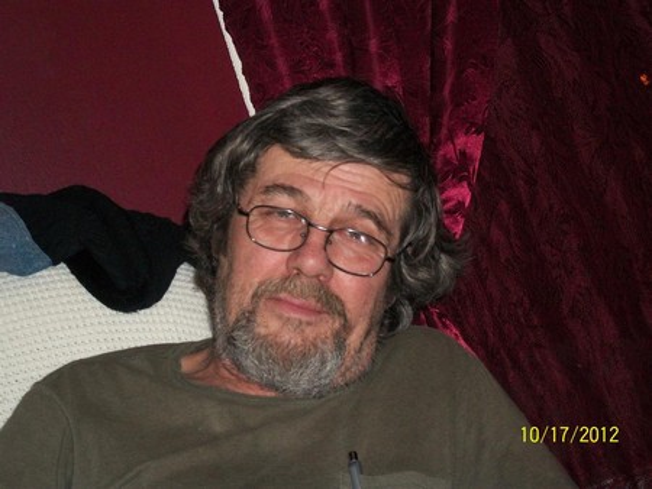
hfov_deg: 20.4
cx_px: 326
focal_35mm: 96
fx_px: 1809
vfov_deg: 15.4
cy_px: 244
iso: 240
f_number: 5.2
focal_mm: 17.1
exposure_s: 1/60
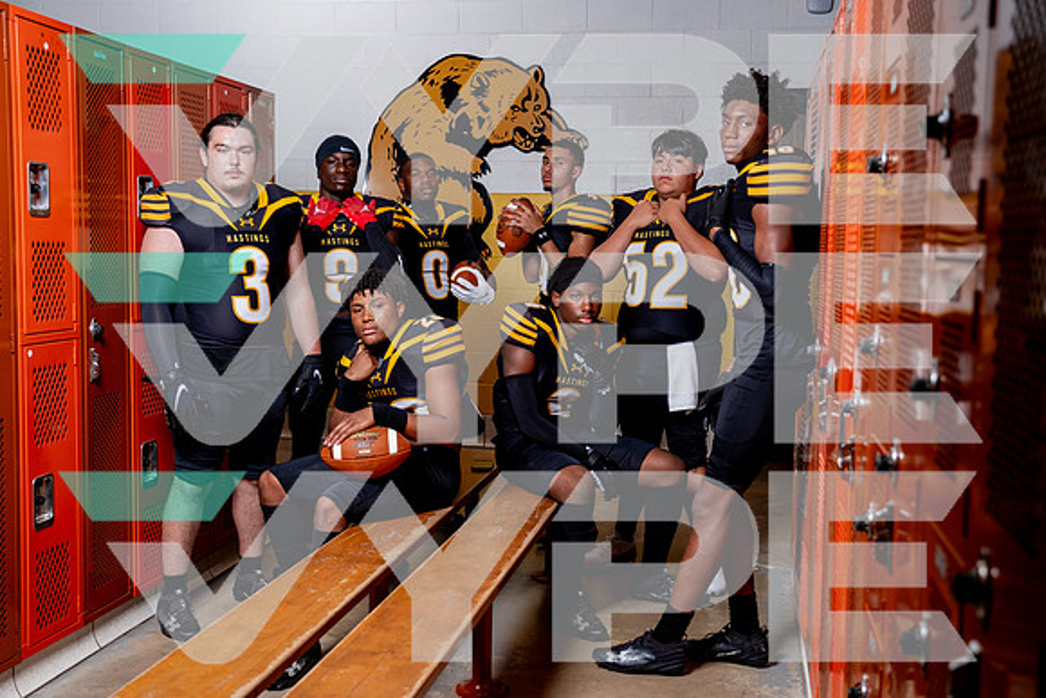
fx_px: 1173
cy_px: 349
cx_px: 523
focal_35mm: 40
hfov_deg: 48.1
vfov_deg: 33.1
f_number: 4
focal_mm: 39
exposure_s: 1/250
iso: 100
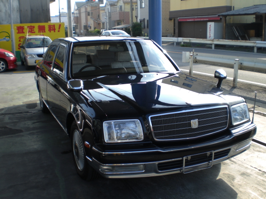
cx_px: 133
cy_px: 100
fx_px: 292
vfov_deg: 37.7
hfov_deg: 49.0
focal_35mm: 38
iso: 50
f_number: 3.1
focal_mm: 6.3
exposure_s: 1/160
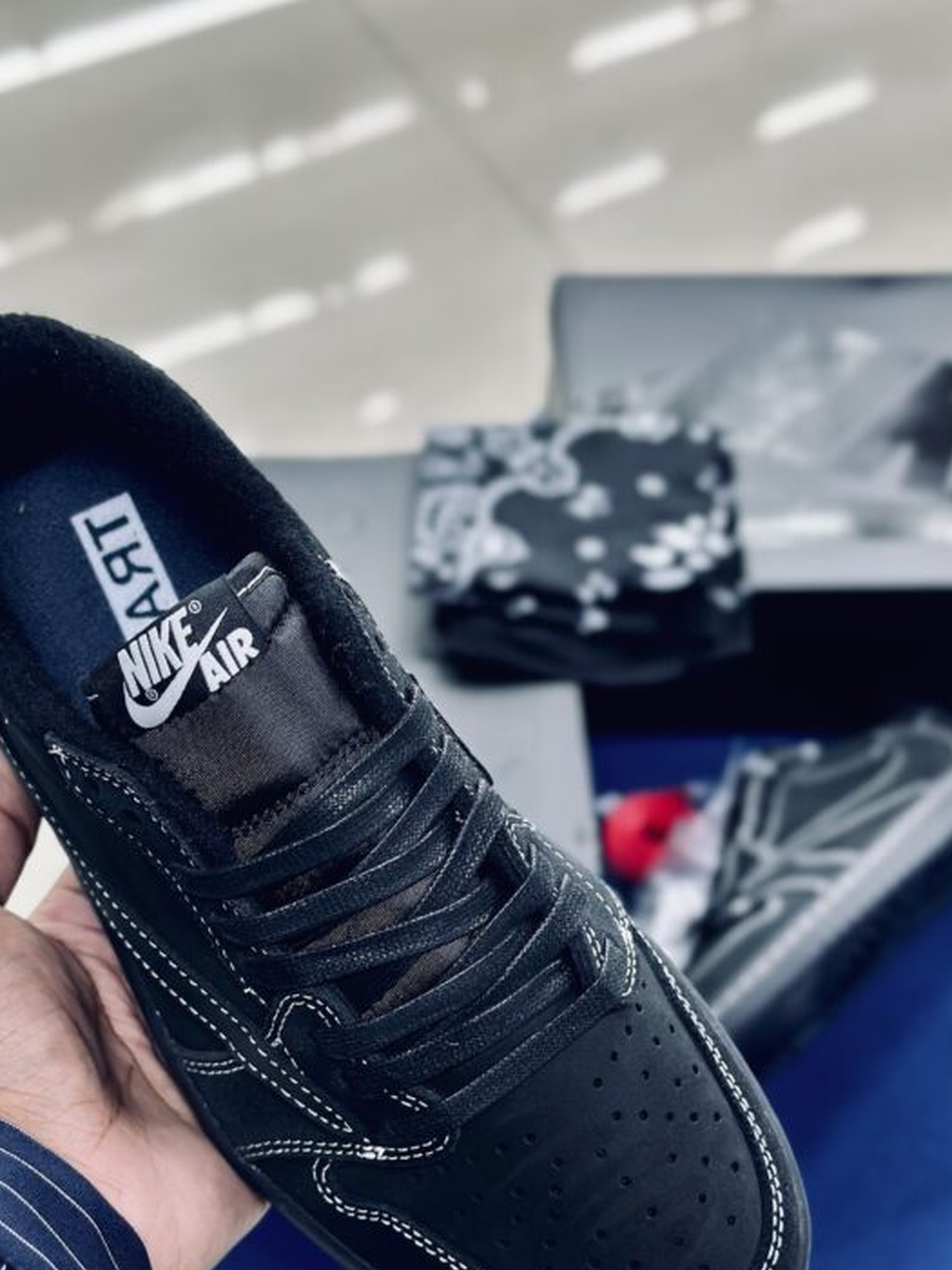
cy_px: 817
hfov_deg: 22.9
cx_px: 355
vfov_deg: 30.1
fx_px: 2347
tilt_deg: -54.0
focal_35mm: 64
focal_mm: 6.86
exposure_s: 1/100
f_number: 1.78
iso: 125
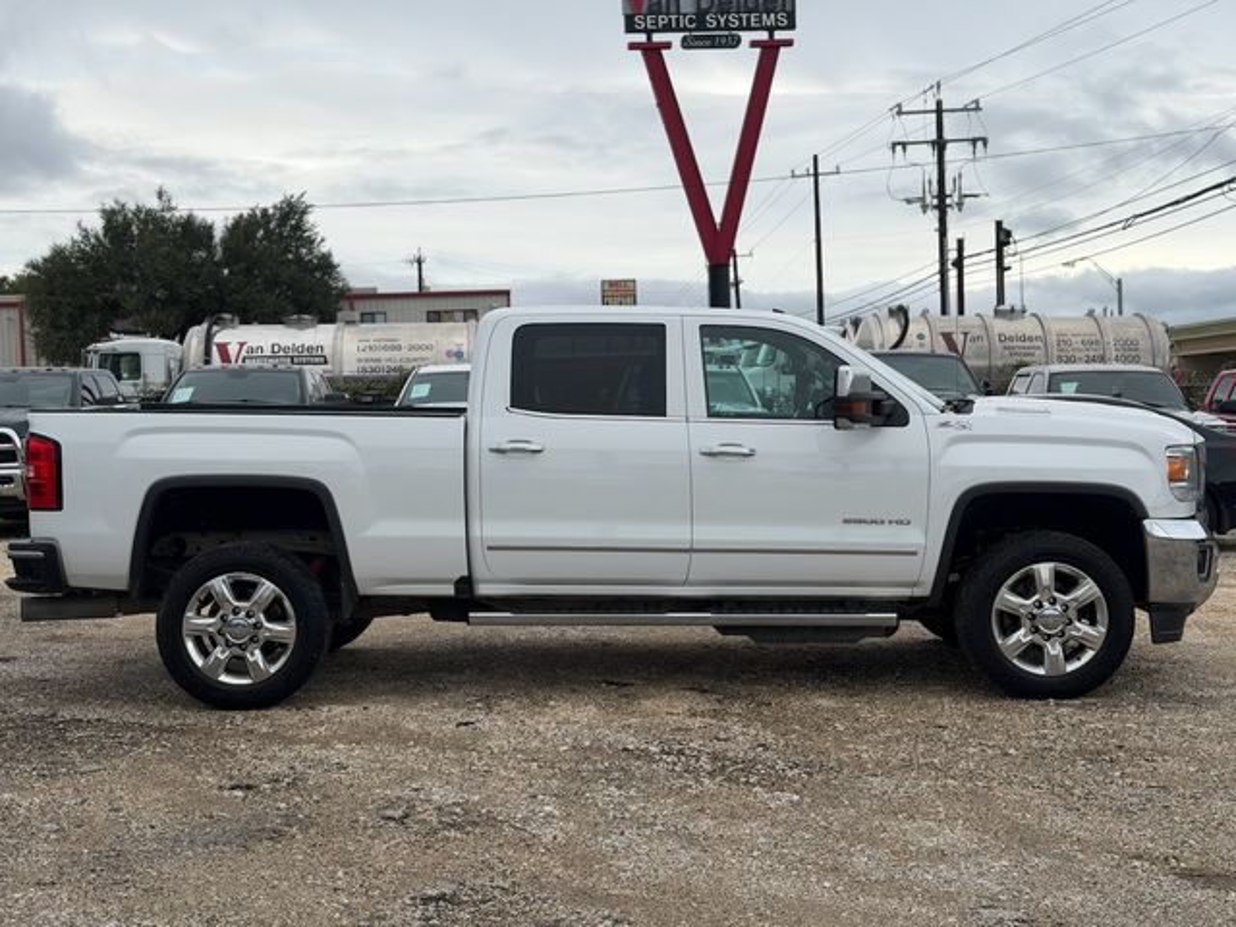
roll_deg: +1.6
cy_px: 464
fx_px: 1714
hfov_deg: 39.7
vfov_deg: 30.3
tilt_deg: -1.7
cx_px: 618
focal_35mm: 48
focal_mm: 6.76
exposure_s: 1/1484
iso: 64
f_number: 1.78
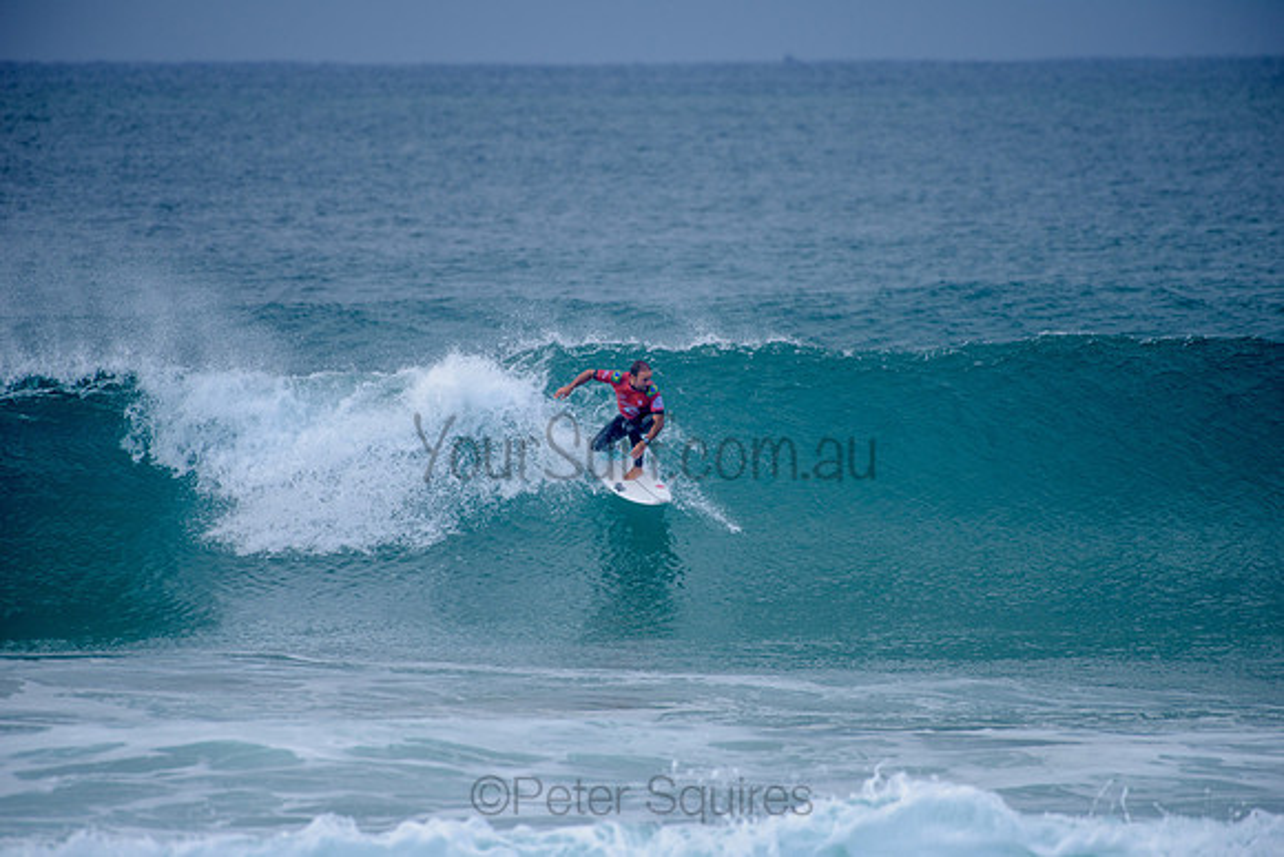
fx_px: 18148
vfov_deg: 2.7
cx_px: 642
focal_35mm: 509
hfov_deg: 4.1
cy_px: 428
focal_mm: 500
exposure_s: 1/800
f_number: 5.6
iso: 125
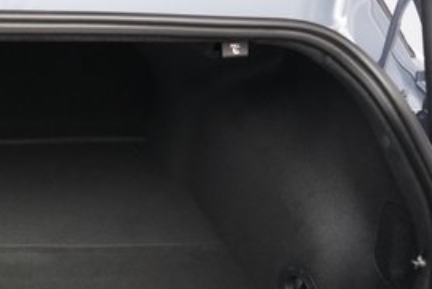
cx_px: -46
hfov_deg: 30.3
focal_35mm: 59
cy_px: 193
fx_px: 708
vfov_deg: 22.9
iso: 8000
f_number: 2.8
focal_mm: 25
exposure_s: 1/160
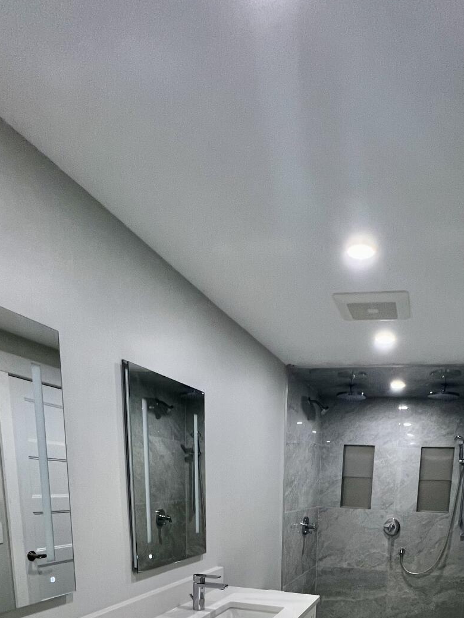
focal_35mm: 25
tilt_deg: -11.1
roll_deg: -1.4
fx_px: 447
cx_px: 319
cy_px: 588
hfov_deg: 53.5
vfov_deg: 56.6
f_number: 1.8
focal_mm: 1.57
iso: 200
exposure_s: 1/120
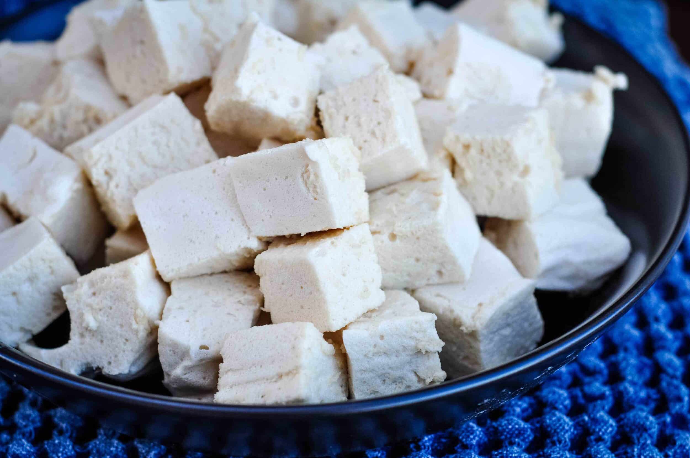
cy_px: 229
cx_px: 345
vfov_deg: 18.1
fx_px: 1436
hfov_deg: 27.0
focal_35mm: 75
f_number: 4
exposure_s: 1/60
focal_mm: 50
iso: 400
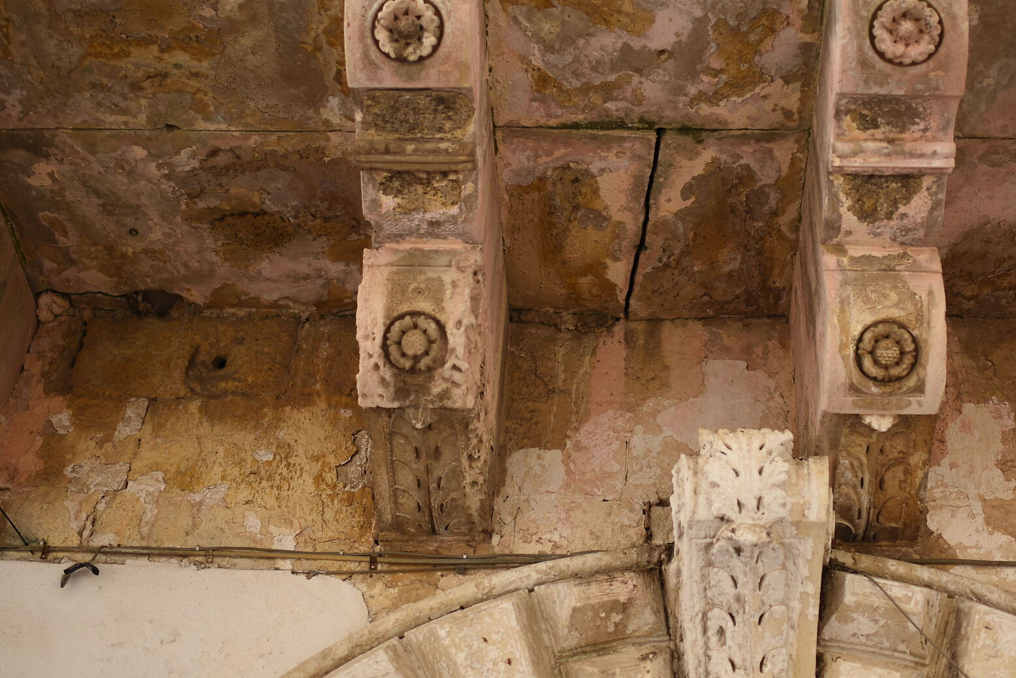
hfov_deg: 36.6
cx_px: 637
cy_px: 234
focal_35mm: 54
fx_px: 1524
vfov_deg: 25.0
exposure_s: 1/2000
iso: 125
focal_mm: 35
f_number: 1.4
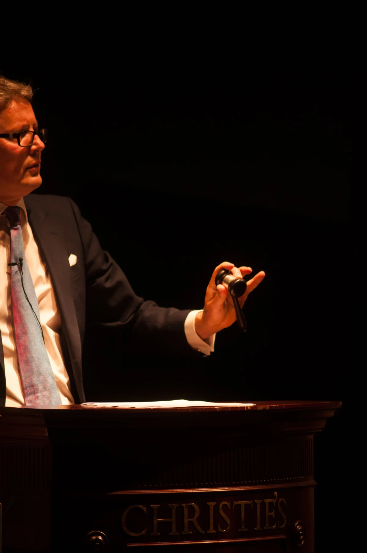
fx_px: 4140
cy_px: 276
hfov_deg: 5.1
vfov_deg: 7.6
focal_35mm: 270
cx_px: 184
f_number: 2.8
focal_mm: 180
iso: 400
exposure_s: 1/100
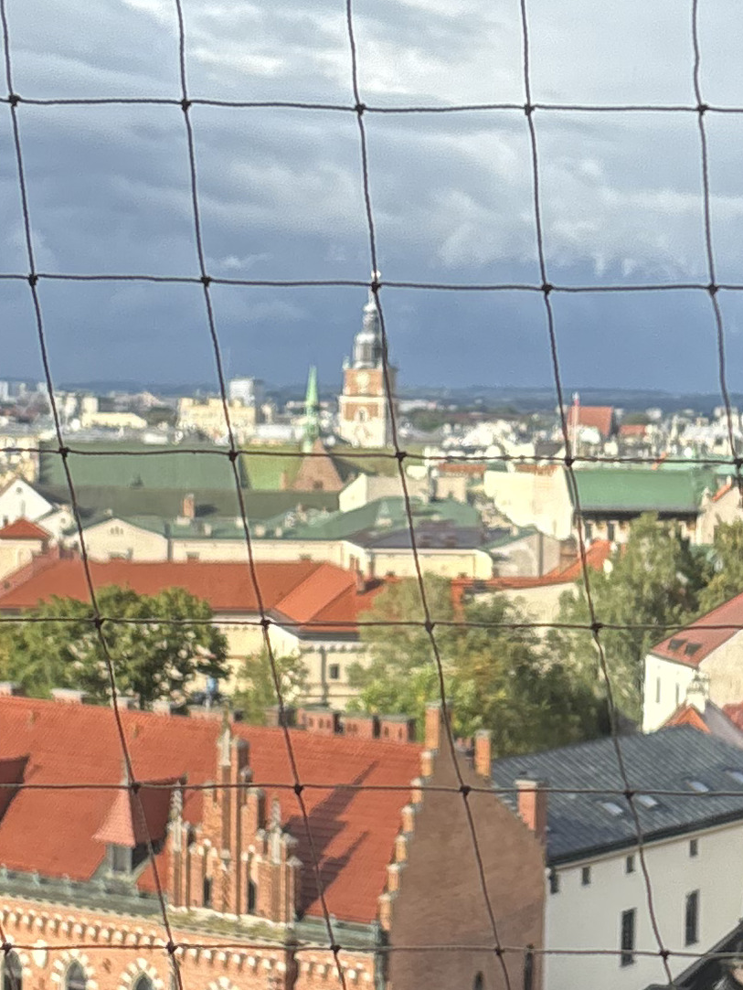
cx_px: 502
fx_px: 2746
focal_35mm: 96
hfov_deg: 15.4
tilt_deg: -4.0
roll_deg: -1.3
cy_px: 608
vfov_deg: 20.4
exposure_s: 1/1751
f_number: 1.6
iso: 50
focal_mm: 5.96
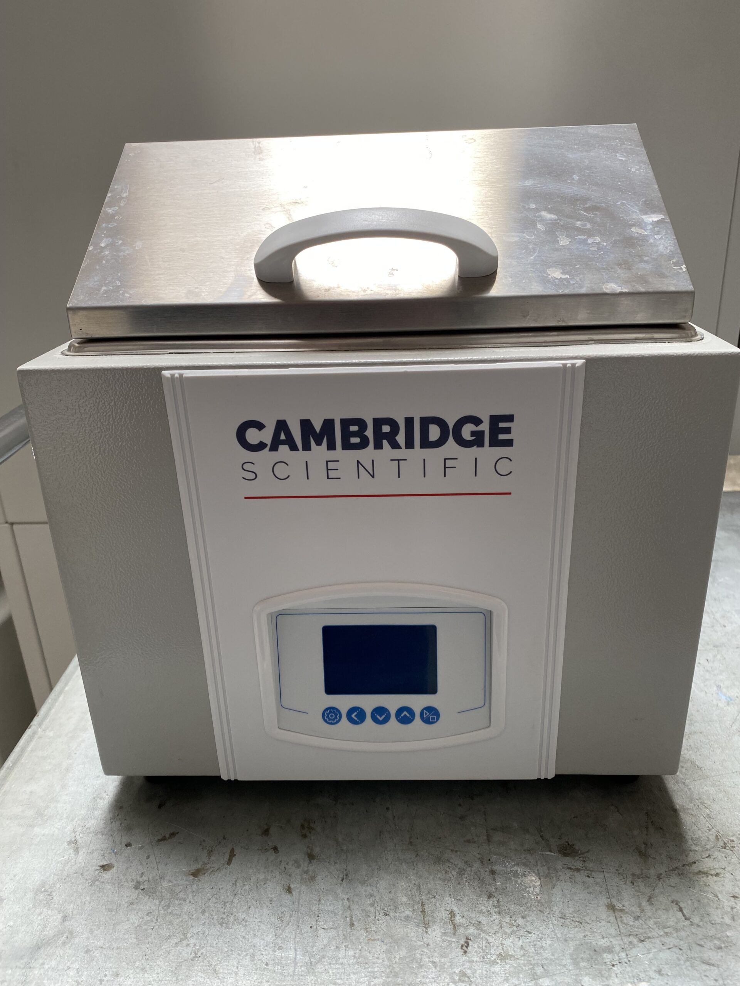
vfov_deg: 67.3
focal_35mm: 26
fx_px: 741
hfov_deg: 53.1
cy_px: 493
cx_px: 370
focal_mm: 4.25
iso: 80
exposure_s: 1/121
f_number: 1.8
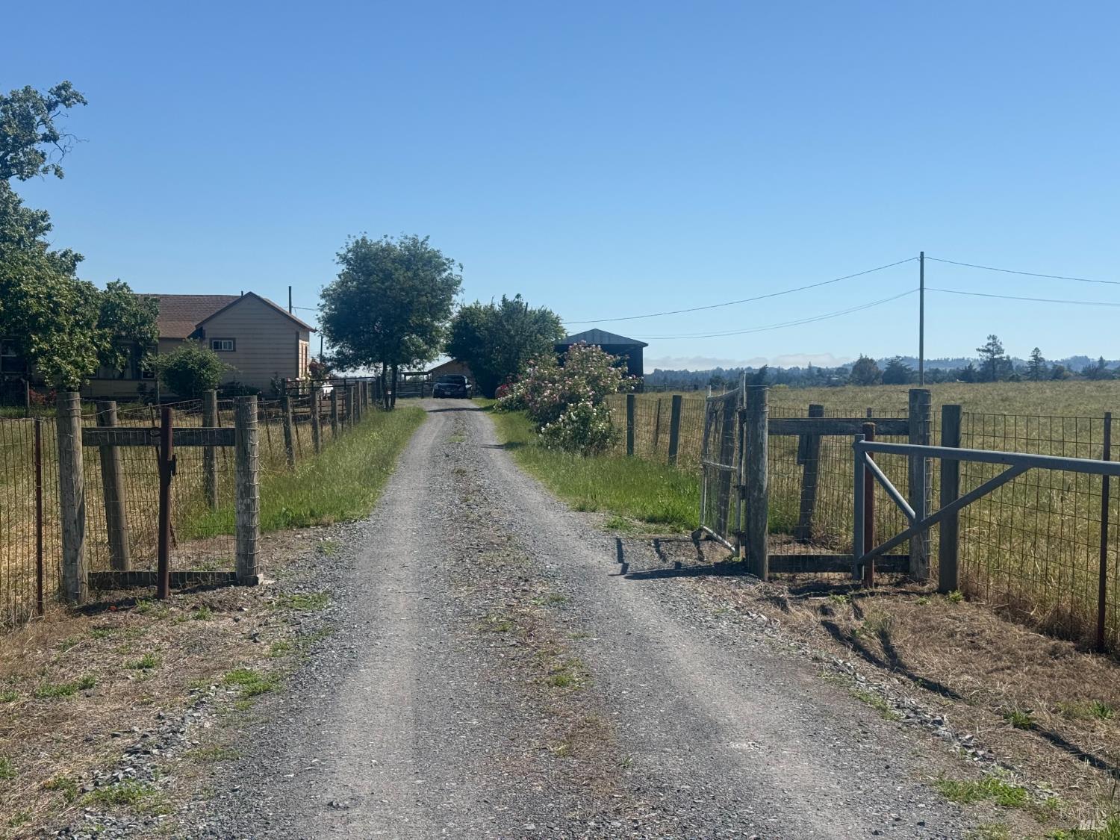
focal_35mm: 48
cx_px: 560
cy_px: 420
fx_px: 1553
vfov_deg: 30.3
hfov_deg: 39.7
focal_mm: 6.76
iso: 64
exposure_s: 1/7874
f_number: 1.78
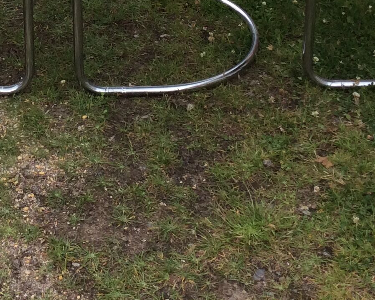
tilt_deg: -23.9
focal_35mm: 90
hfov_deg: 21.0
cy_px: -100
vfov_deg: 16.1
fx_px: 999
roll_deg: -0.6
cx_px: 73
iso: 32
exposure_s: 1/443
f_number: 2.4
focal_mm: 3.3
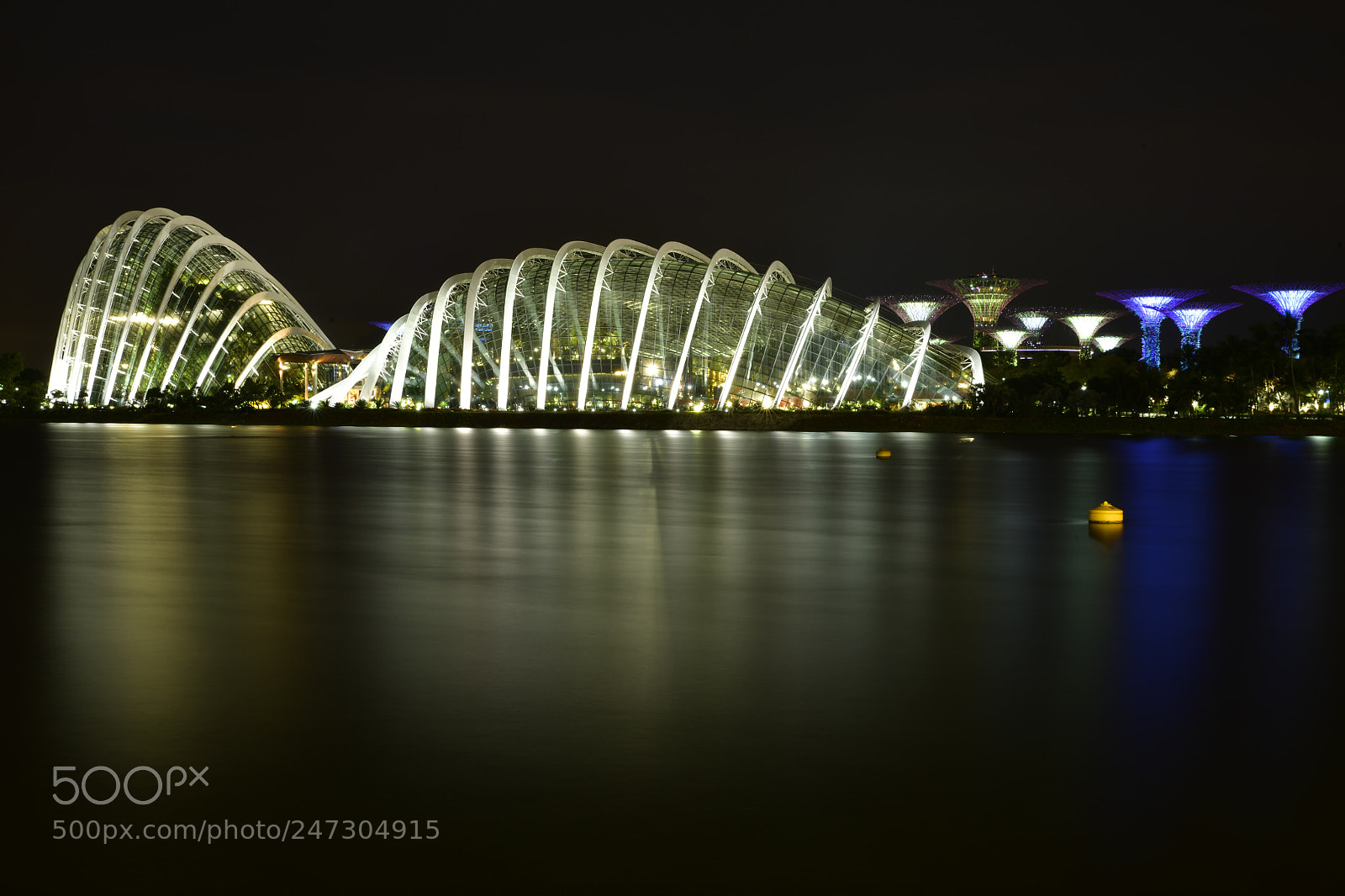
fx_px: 1868
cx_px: 672
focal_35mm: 50
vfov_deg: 27.0
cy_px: 448
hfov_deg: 39.6
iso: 100
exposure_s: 98.2
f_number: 22
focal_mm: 50
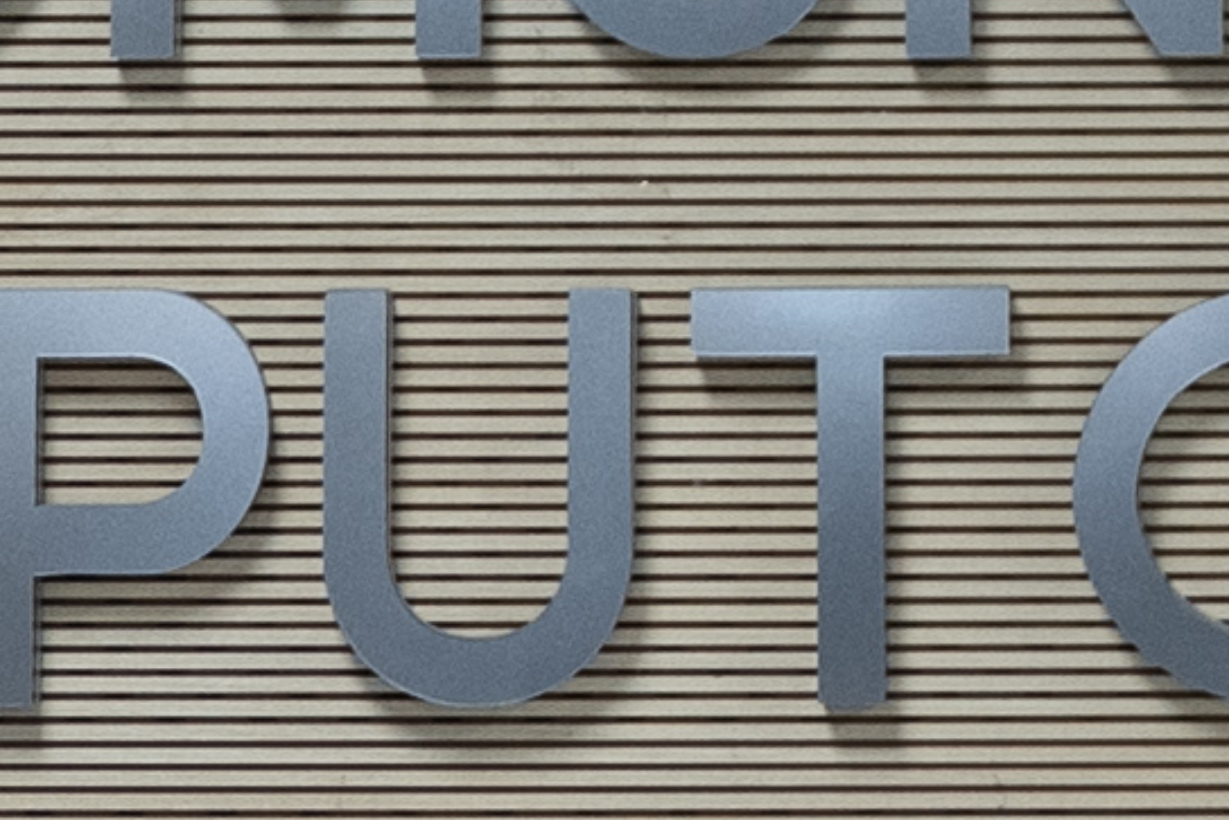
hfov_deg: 8.9
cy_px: -1672
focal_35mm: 231
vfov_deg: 5.6
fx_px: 7903
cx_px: 1084
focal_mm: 29.7
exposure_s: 1/250
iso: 800
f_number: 2.8
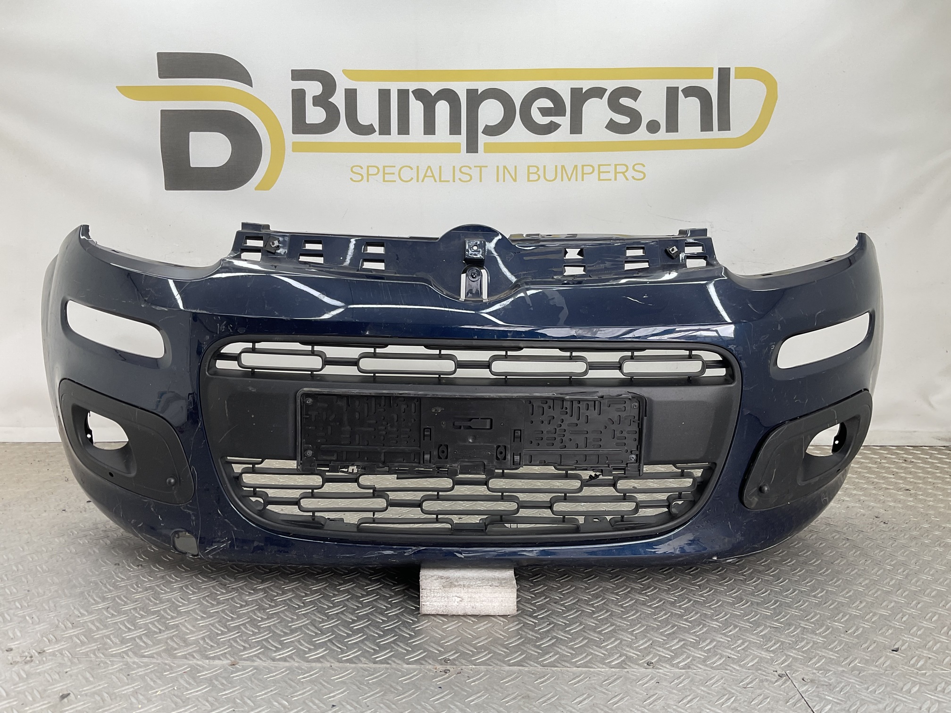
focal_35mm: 29
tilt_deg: -8.9
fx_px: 797
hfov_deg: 61.7
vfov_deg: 48.2
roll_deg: -0.7
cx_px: 476
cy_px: 356
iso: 20
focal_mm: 3
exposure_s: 1/100
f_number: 1.8
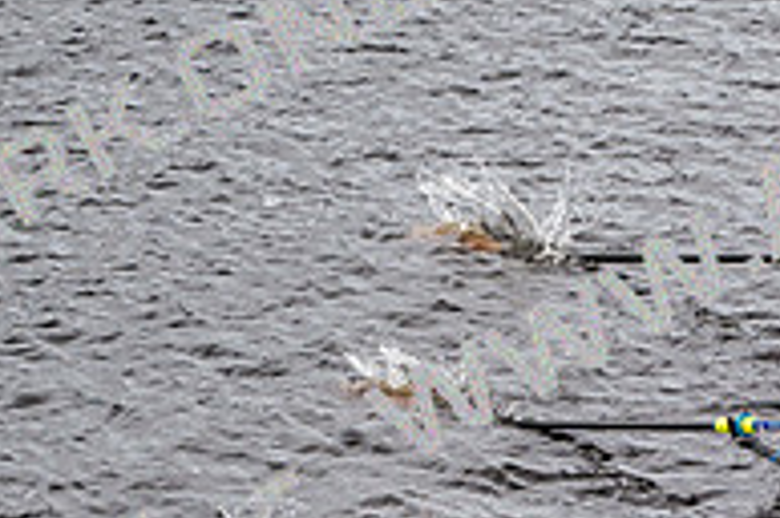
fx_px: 10231
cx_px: 865
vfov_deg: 2.9
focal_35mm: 473
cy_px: 467
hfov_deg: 4.4
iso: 320
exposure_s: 1/2000
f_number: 2.8
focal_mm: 157
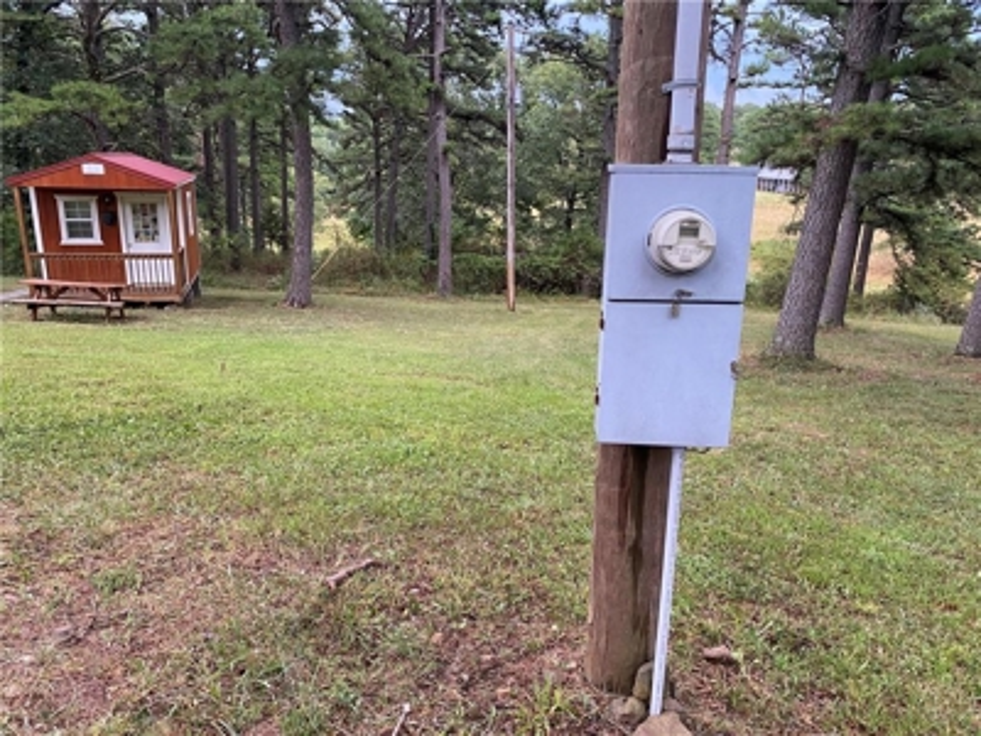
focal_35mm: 26
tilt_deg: -15.7
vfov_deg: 53.1
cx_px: 490
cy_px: 368
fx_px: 737
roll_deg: -1.3
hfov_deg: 67.3
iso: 250
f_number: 1.8
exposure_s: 1/60
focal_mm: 4.25
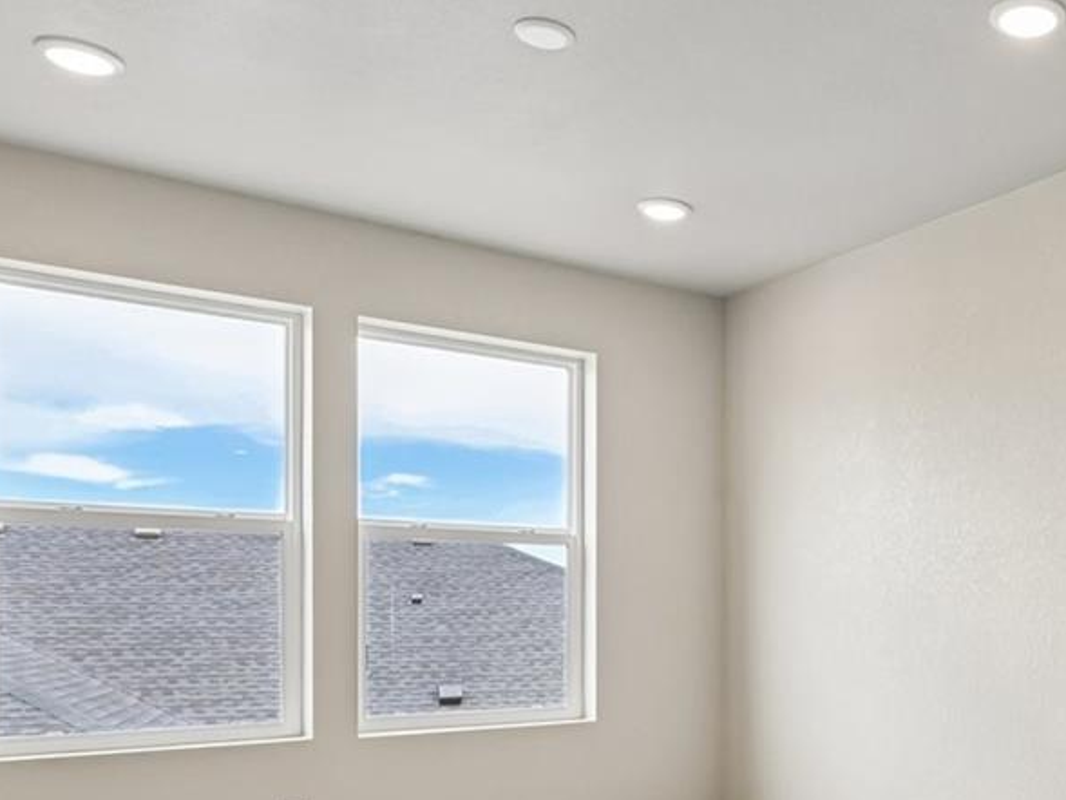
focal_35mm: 37
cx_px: 956
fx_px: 1140
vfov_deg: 37.7
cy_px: 599
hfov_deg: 45.5
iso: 125
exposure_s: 1/15
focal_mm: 14
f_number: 9
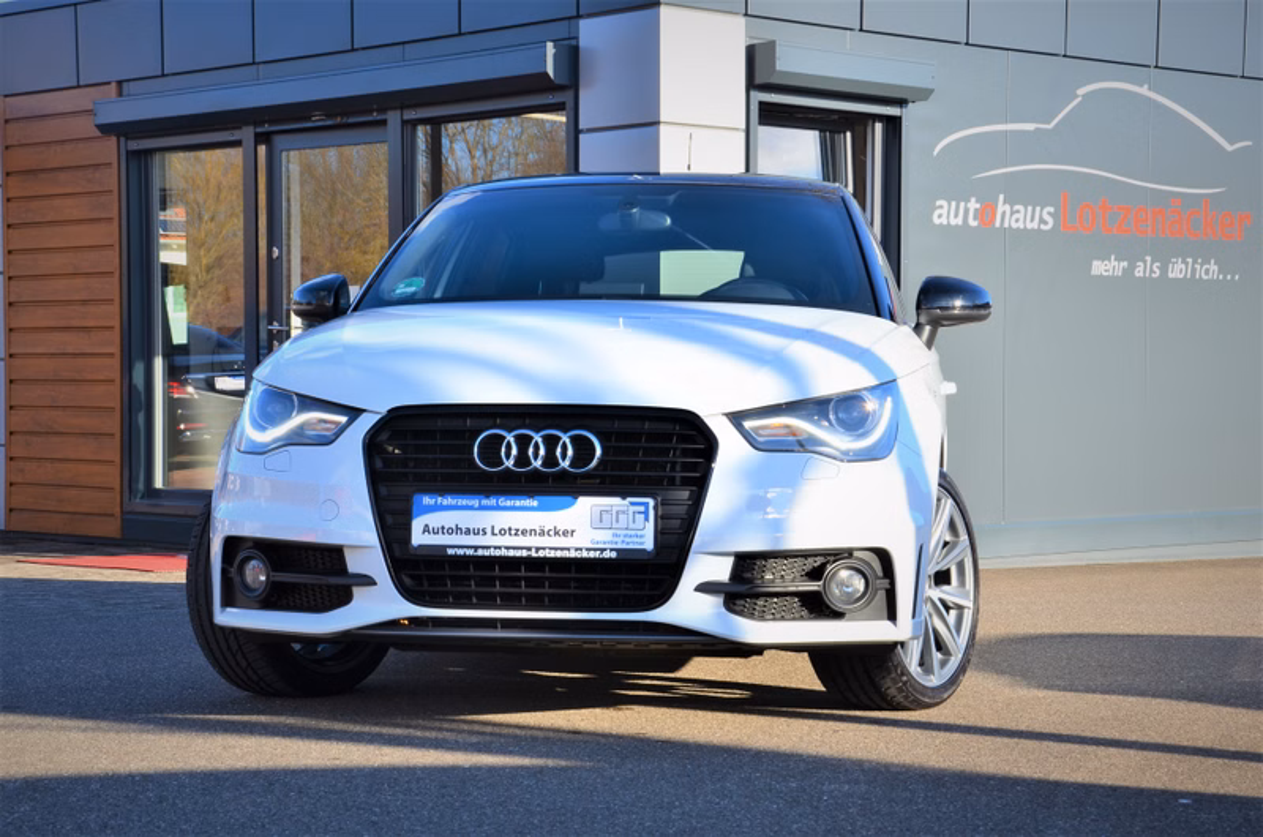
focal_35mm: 72
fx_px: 2521
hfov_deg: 28.1
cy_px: 418
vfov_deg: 18.8
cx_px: 632
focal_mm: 48
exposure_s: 1/125
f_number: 11
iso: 180
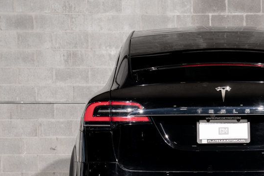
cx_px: 232
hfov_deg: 15.3
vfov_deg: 10.3
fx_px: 975
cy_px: 152
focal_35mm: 133
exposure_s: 1/50
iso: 250
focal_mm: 68
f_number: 6.3
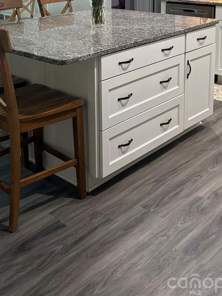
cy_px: 25
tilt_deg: -9.8
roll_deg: +0.5
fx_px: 410
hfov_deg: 30.1
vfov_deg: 36.9
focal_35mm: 48
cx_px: 83
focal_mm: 5.96
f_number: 1.6
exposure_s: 1/60
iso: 250
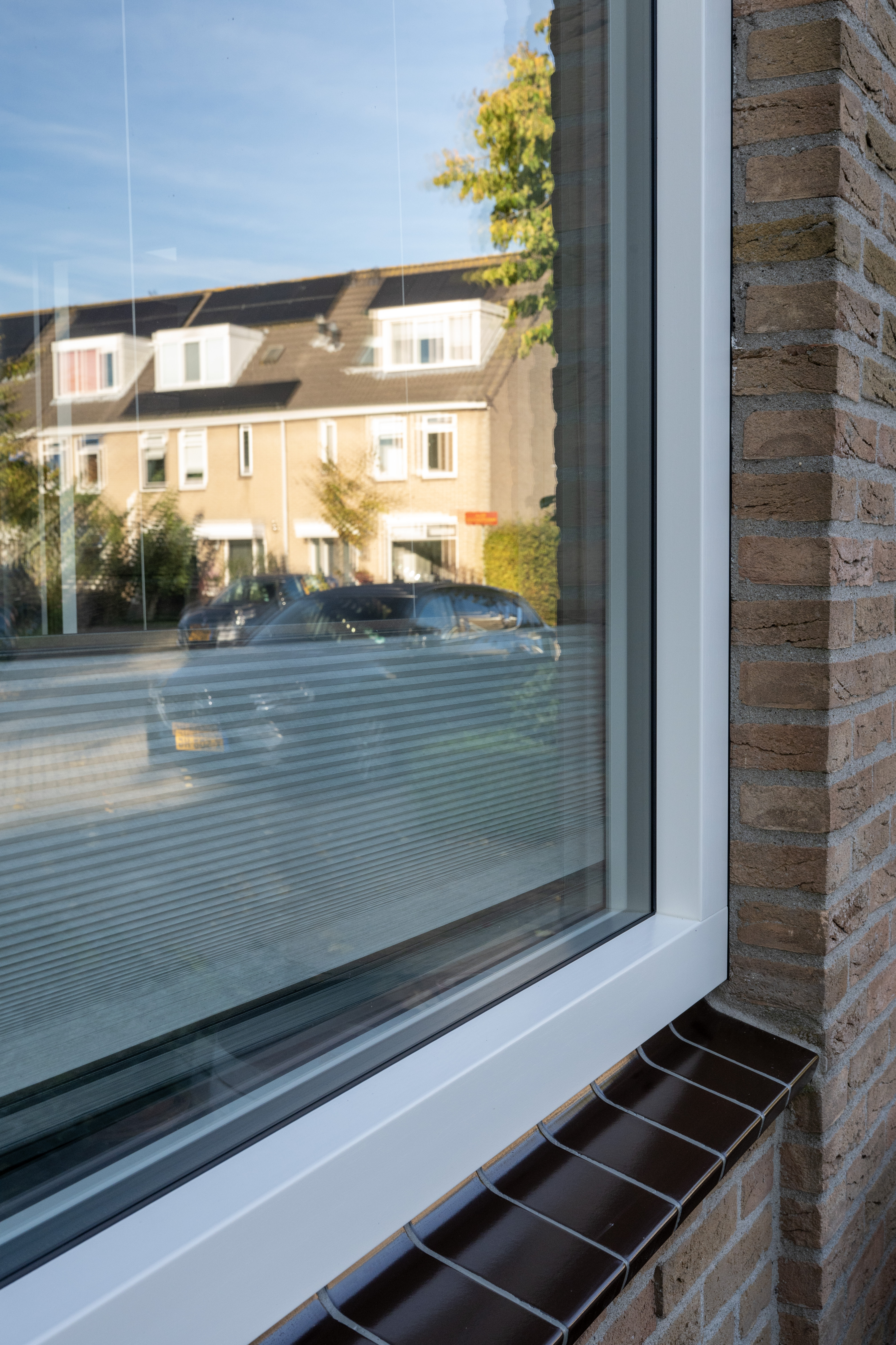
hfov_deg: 35.1
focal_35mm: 38
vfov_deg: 50.7
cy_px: 672
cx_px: 448
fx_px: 1419
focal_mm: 38
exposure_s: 1/250
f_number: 11
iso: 1600
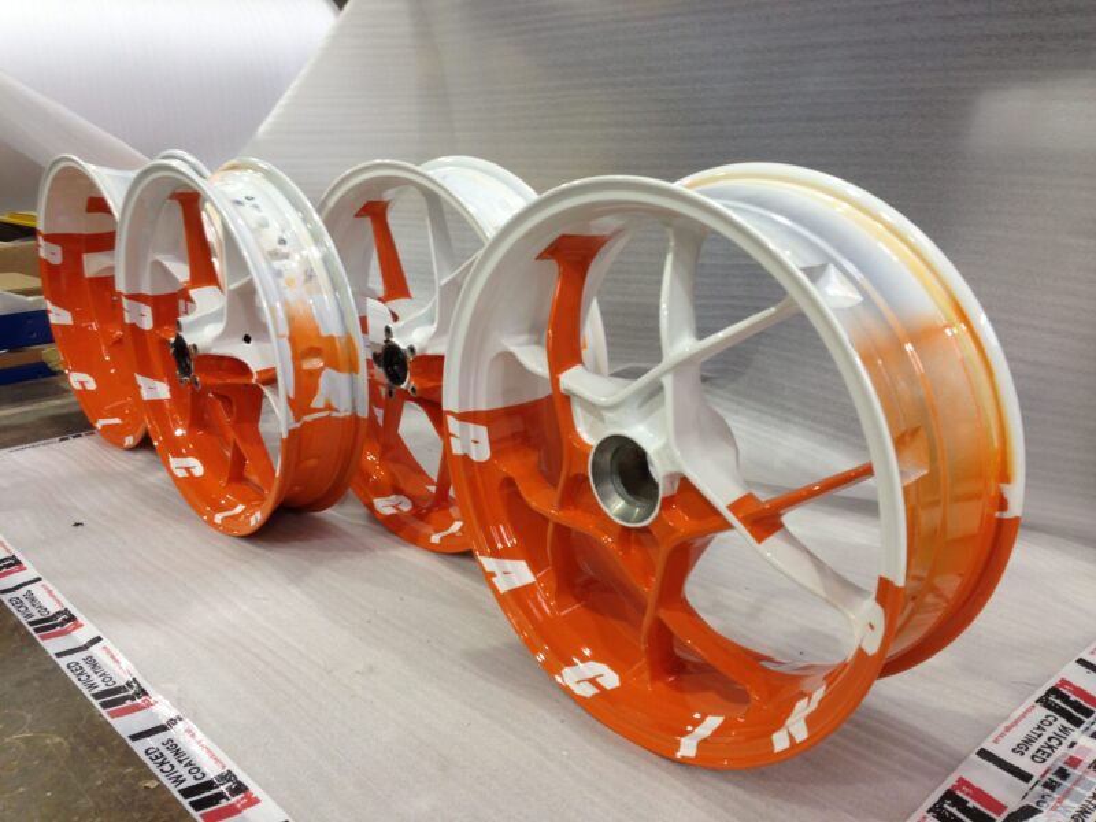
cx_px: 548
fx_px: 1045
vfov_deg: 42.9
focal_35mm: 33
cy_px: 411
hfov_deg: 55.4
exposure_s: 1/20
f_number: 2.4
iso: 50
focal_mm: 4.13
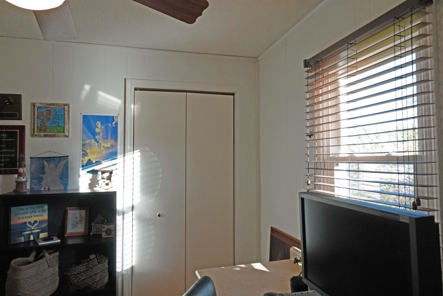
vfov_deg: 53.1
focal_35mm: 24
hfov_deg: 73.7
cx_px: 222
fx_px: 295
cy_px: 148
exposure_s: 1/400
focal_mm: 8.8
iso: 1250
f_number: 3.2
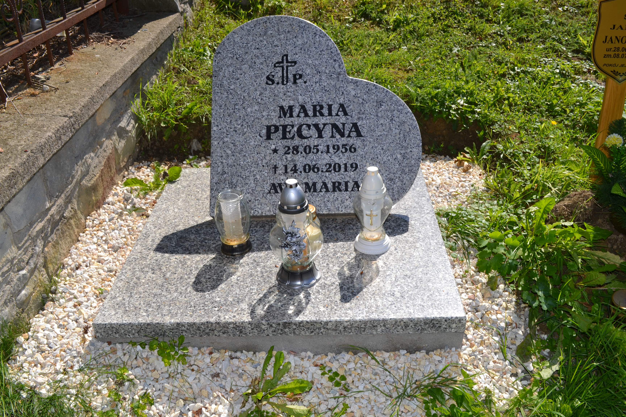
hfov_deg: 57.2
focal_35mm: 33
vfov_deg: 40.0
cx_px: 313
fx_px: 574
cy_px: 208
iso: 100
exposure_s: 1/200
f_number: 10
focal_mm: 22
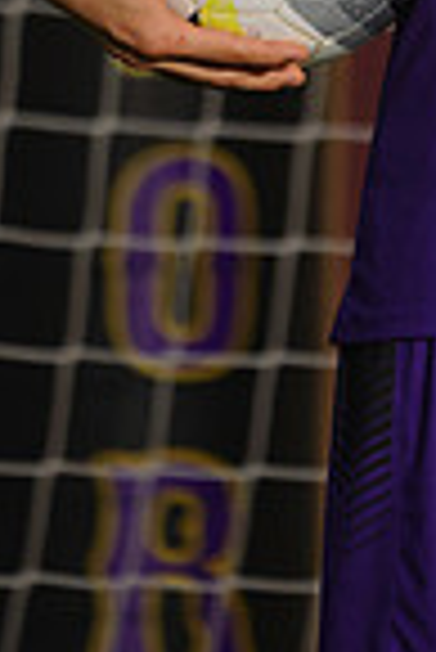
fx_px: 28959
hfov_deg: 0.9
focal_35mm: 1598
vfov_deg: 1.3
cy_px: -558
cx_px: 542
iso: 100
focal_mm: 400
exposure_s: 1/200
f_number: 7.1
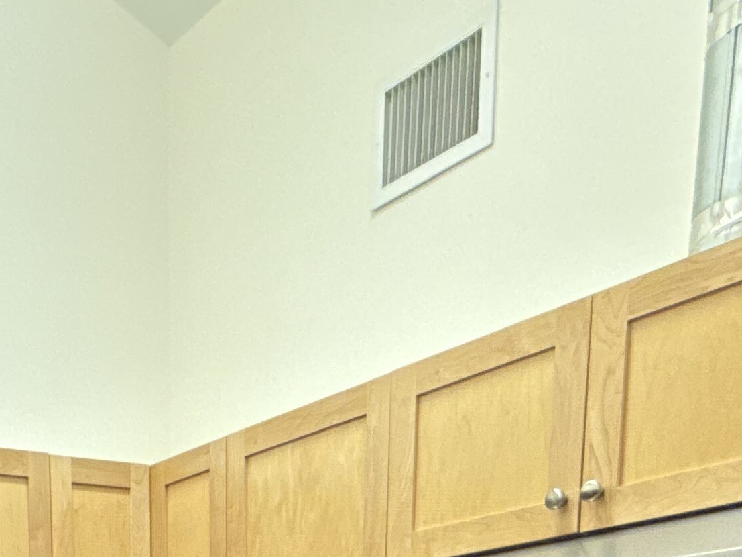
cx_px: 25
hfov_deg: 34.6
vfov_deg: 21.2
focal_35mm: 51
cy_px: 948
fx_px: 1093
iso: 400
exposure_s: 1/60
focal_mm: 2.22
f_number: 2.2
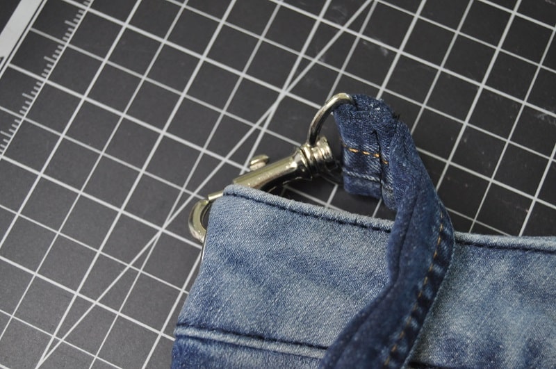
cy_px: 184
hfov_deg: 29.9
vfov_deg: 20.1
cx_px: 278
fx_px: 1041
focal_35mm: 68
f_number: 5.3
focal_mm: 45
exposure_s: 1/50
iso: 800
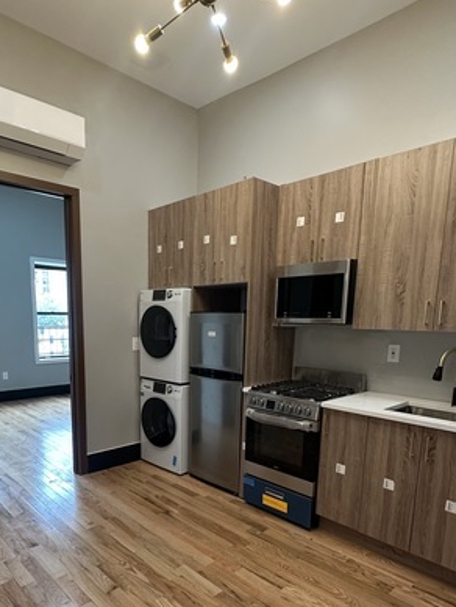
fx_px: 421
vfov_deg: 70.1
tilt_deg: -9.3
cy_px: 389
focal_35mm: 24
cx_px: 181
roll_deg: -1.3
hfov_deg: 56.4
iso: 250
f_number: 2.2
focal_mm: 2.22
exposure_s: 1/120
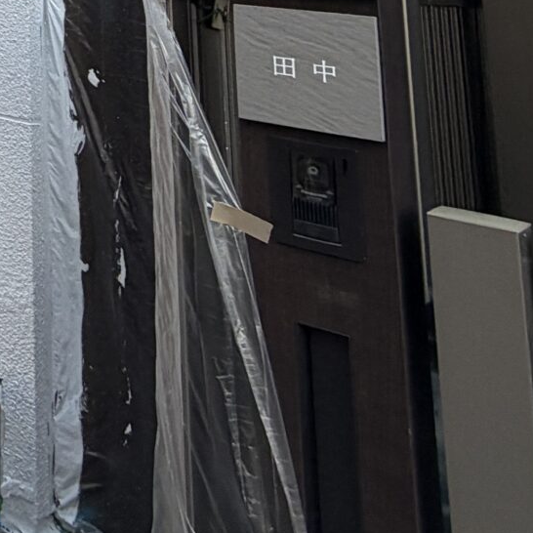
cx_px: -488
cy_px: -243
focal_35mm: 58
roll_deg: -4.4
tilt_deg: +9.9
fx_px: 1010
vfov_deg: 24.0
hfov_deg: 19.5
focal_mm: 2.22
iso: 40
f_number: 2.2
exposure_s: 1/173
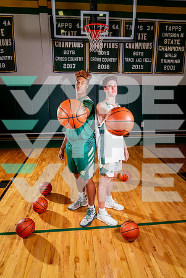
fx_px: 186
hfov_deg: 53.2
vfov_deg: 73.7
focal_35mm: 24
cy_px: 139
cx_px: 93
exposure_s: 1/60
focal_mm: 24
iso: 200
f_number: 8
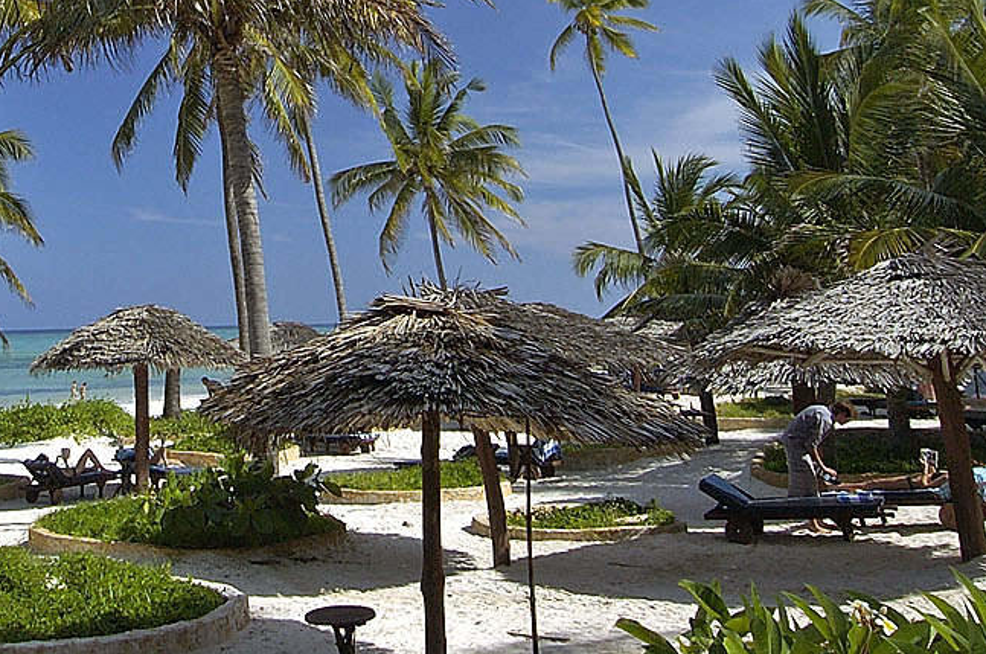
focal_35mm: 42
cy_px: 52
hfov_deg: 44.9
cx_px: 244
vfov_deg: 30.2
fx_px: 1148
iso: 200
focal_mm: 12
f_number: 8
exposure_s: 1/250
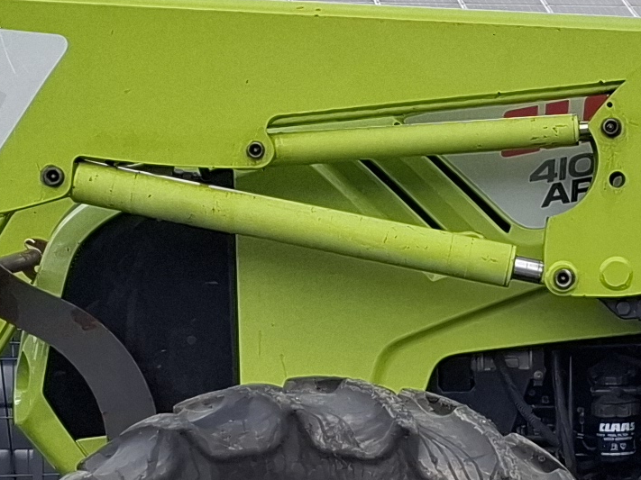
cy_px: 275
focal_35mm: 132
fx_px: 2444
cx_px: 556
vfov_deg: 11.2
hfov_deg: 14.8
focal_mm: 5.54
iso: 50
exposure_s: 1/1912
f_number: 1.8
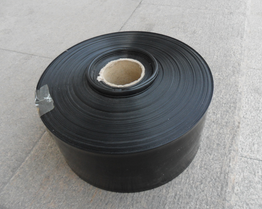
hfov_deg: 60.5
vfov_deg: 49.9
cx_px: 133
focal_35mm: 29
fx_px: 225
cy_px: 108
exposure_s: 1/45
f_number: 3.5
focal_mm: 4.9
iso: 100
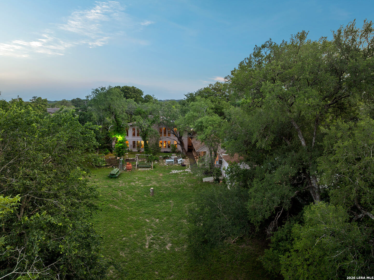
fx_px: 259
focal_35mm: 24
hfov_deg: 71.6
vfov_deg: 56.8
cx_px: 187
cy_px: 140
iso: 320
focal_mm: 12.29
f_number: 2.8
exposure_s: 1/15
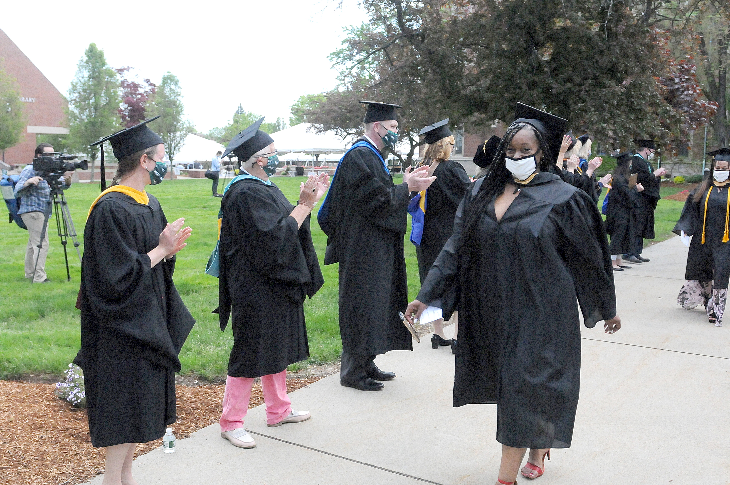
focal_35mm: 36
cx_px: 365
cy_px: 242
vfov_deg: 36.8
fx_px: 729
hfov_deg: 53.2
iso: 3200
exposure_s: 1/5000
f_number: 4.5
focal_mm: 24
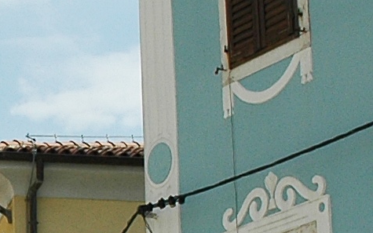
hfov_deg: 11.6
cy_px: 257
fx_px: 1769
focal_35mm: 174
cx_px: -152
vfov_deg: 7.5
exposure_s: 1/500
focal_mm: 18
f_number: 11
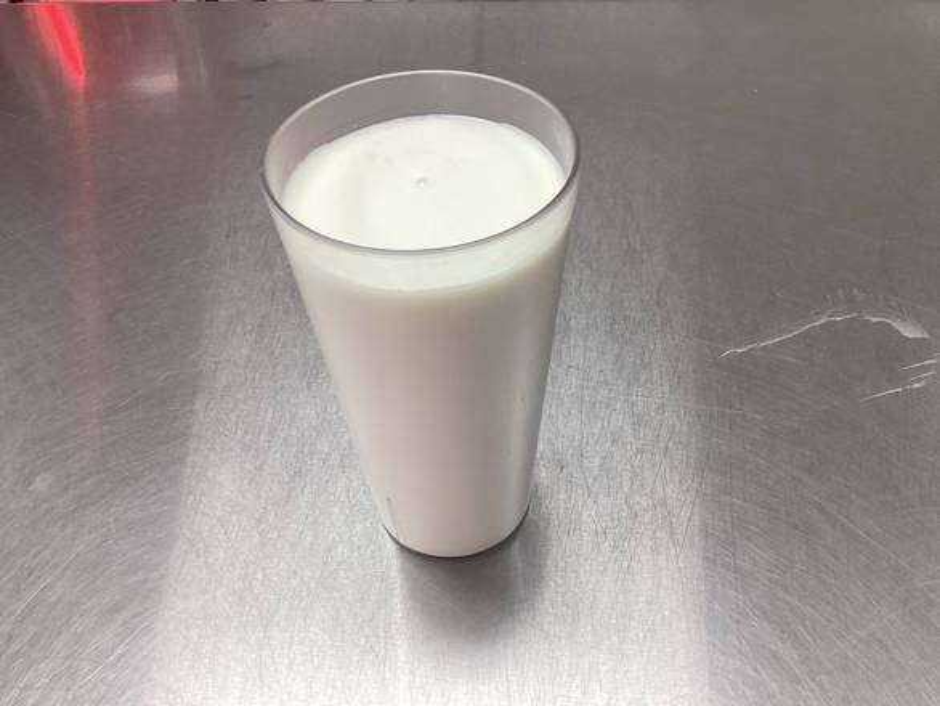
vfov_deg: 45.5
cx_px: 470
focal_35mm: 31
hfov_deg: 58.3
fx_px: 842
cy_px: 353
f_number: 2.4
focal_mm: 3.3
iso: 50
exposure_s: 1/60
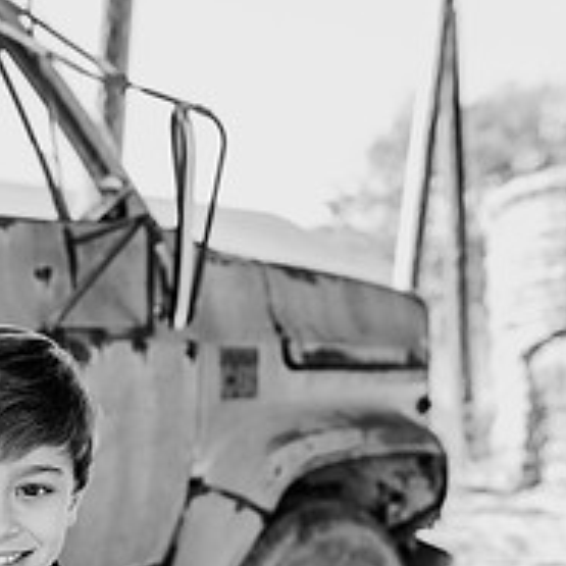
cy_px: 555
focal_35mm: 64
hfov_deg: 26.8
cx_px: 199
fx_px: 1184
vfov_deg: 25.6
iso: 320
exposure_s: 1/640
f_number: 2.8
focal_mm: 24
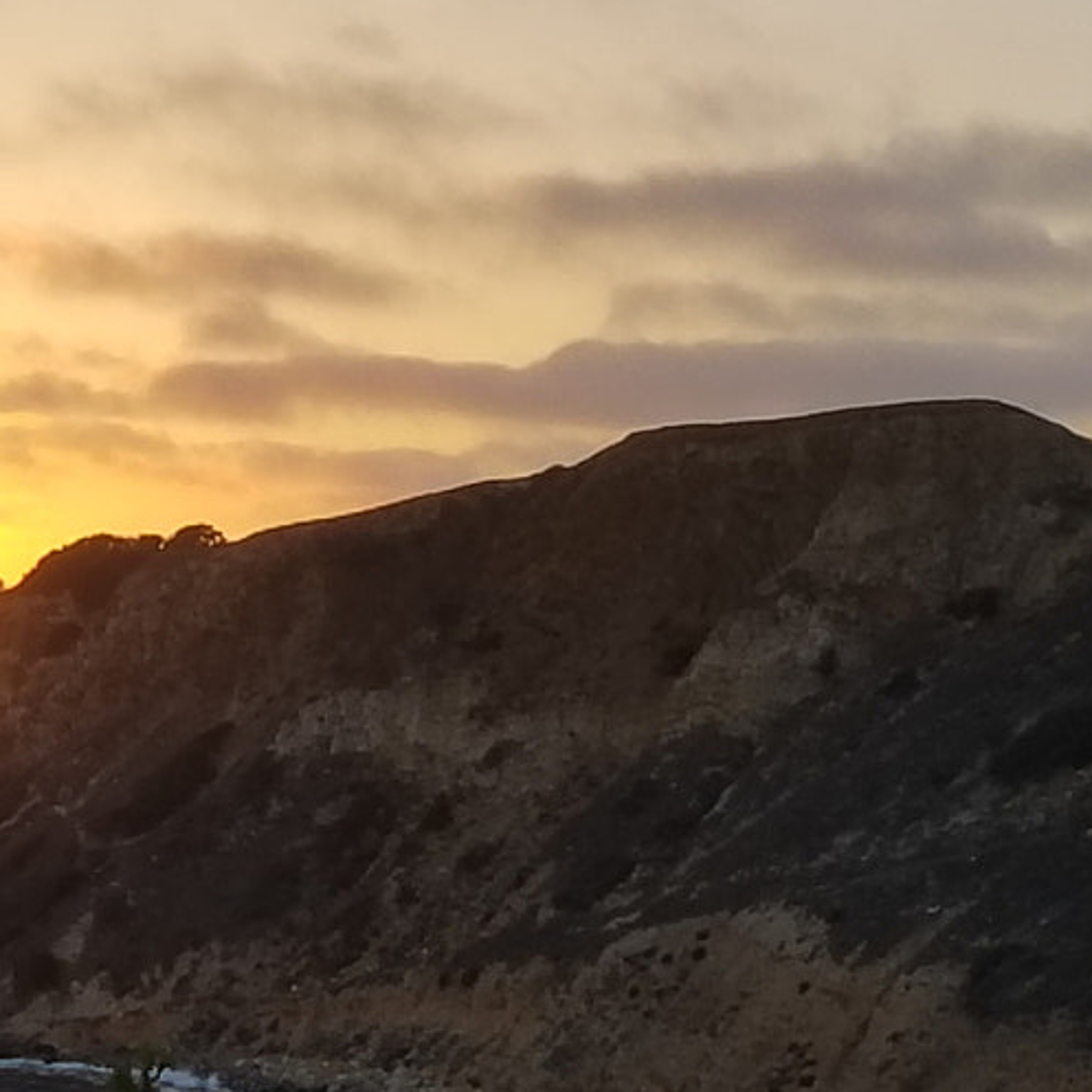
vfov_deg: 23.3
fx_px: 2641
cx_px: -70
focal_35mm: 74
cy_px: 606
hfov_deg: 22.2
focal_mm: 4.25
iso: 50
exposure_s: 1/1112
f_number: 1.7
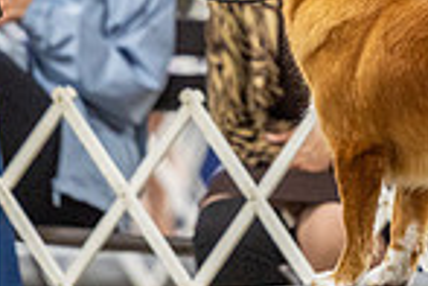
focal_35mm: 787
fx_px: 9356
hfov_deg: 2.6
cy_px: -74
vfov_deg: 1.7
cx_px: 271
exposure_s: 1/250
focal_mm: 200
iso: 3200
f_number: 2.8
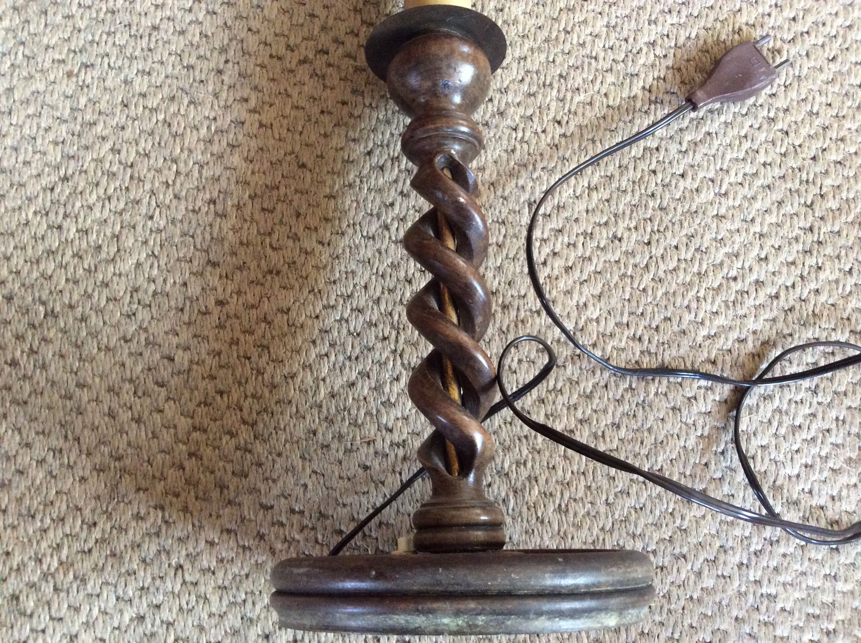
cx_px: 430
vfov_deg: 44.1
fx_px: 795
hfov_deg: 56.9
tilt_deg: -80.9
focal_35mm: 32
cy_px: 322
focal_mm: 3.3
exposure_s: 1/25
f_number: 2.4
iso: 250
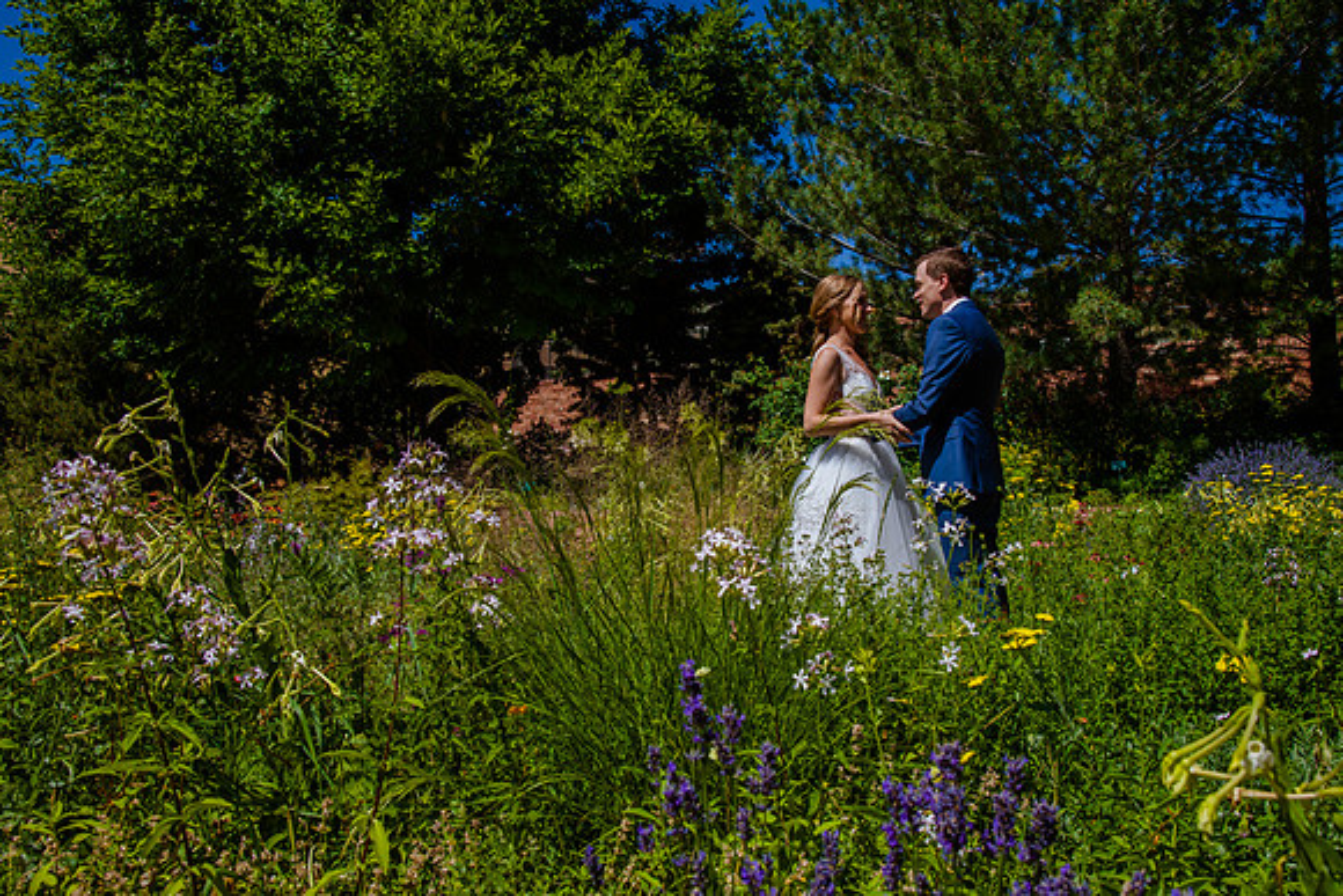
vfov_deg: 37.4
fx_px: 1323
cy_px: 448
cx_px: 700
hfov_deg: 53.8
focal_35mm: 35
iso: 200
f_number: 10
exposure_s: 1/320
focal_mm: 34
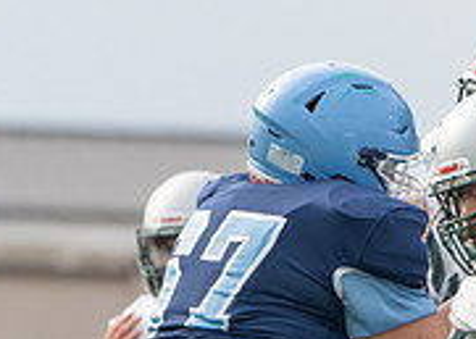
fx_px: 14508
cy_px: 434
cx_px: 402
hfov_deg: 1.9
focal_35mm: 1074
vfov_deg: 1.3
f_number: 5.6
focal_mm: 268
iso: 400
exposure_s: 1/1250
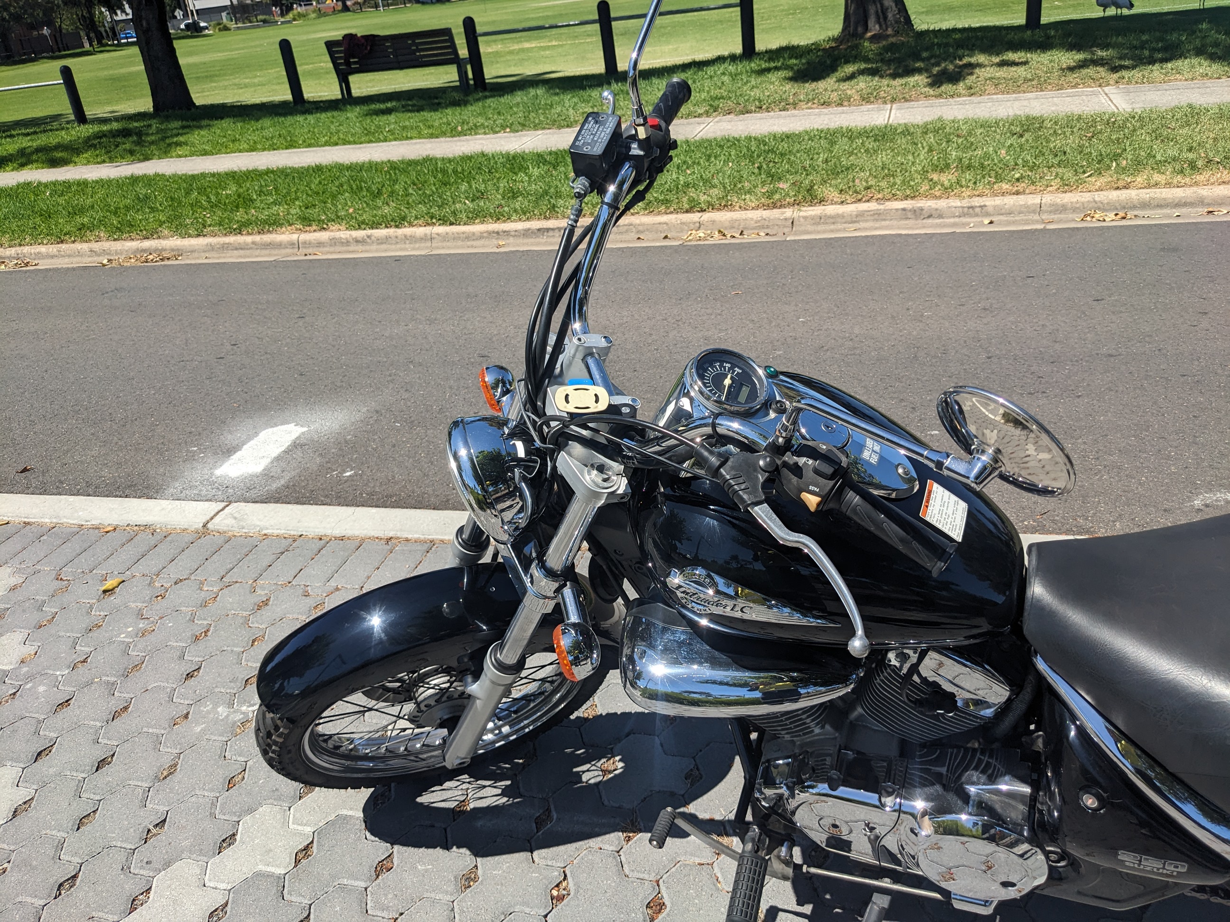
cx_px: 615
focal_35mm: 27
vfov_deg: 51.4
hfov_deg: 65.3
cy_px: 461
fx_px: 959
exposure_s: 1/3906
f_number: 1.73
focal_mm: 4.38
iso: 55
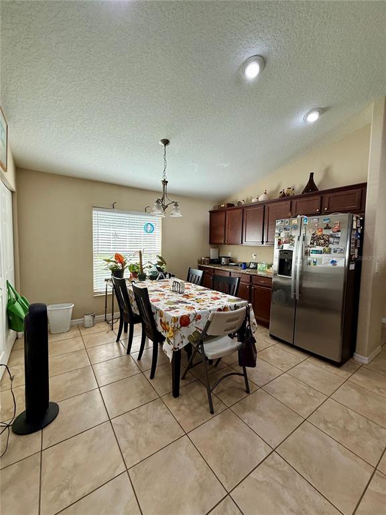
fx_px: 208
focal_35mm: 14
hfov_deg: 85.7
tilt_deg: -3.5
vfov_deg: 102.1
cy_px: 258
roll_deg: -2.1
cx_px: 193
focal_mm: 2.22
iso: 100
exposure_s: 1/120
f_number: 2.2
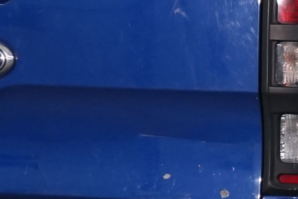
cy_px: 36
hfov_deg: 4.3
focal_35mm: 480
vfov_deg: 2.9
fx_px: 3972
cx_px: 557
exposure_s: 1/40
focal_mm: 70
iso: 800
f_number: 5.6
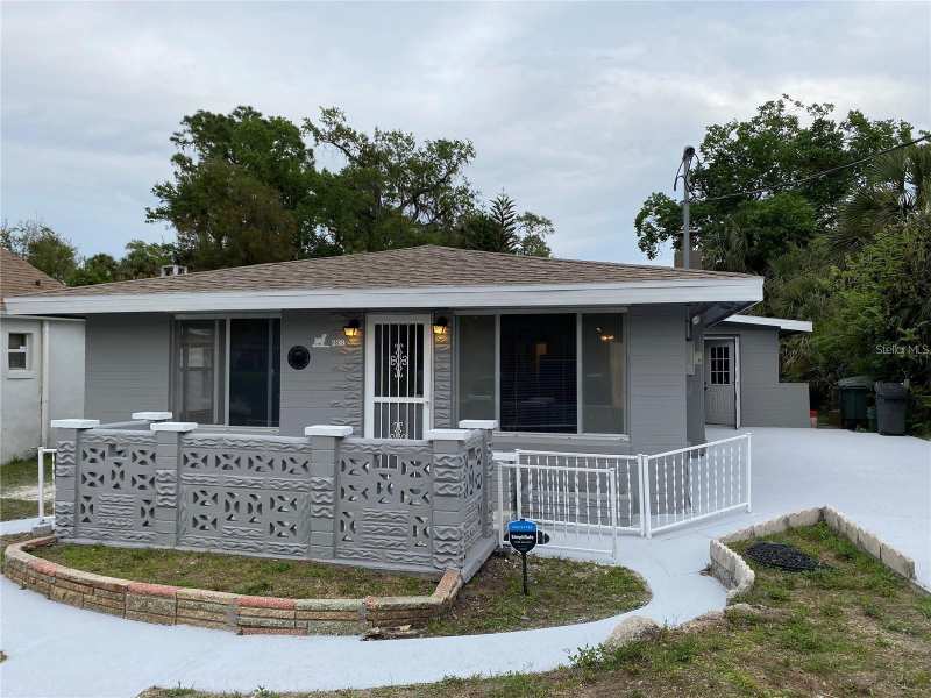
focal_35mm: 26
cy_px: 349
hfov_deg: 67.3
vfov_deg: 53.1
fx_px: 699
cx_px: 466
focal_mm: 4.25
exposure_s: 1/620
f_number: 1.8
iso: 32
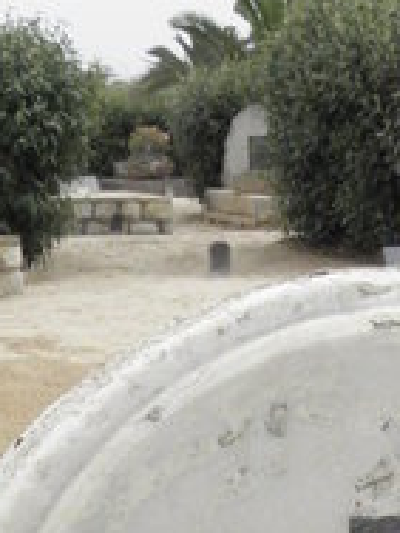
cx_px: 479
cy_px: 907
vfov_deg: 15.2
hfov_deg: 12.6
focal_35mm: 115
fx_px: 1772
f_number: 6.3
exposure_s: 1/500
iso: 200
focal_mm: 4.83
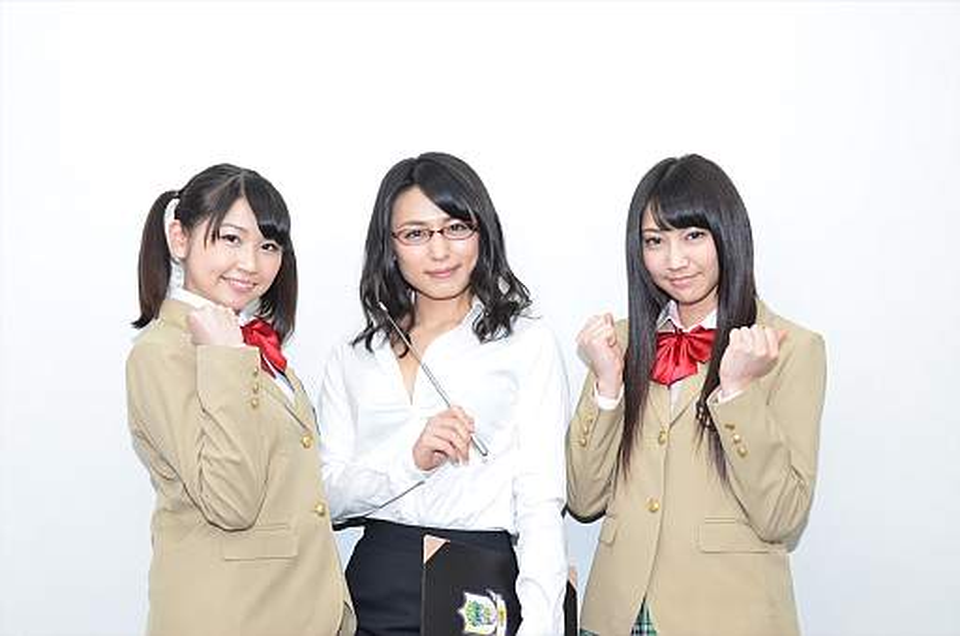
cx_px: 480
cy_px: 318
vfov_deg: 22.5
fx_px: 1597
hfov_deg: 33.5
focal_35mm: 60
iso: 1000
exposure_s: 1/160
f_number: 7.1
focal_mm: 40
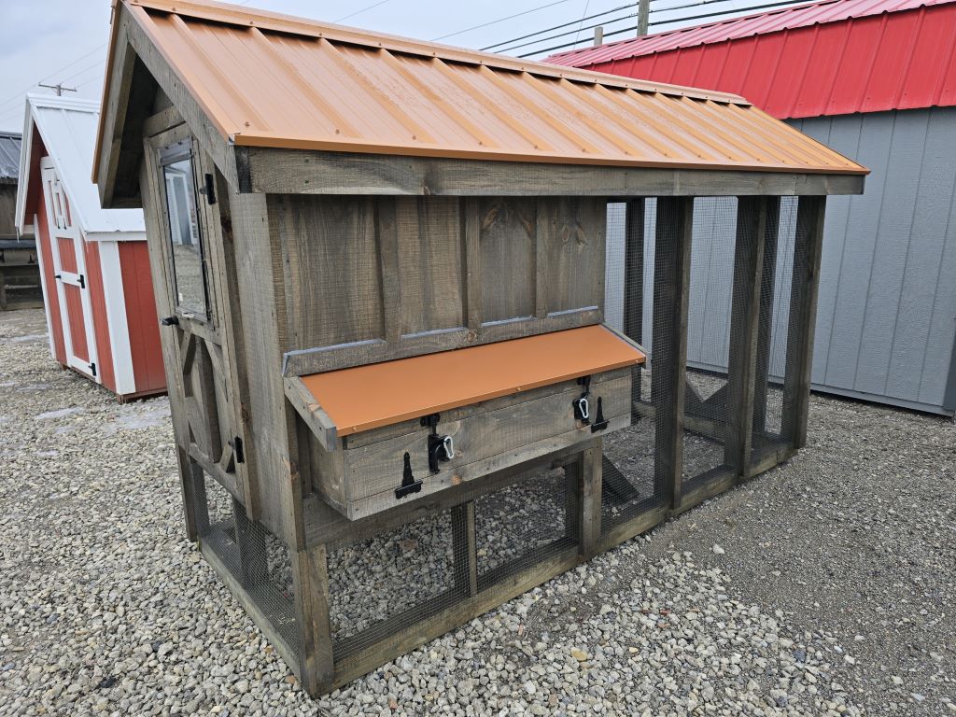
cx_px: 478
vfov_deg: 58.9
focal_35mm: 23
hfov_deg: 73.9
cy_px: 358
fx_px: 635
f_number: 1.7
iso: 32
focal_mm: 6.3
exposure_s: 1/180
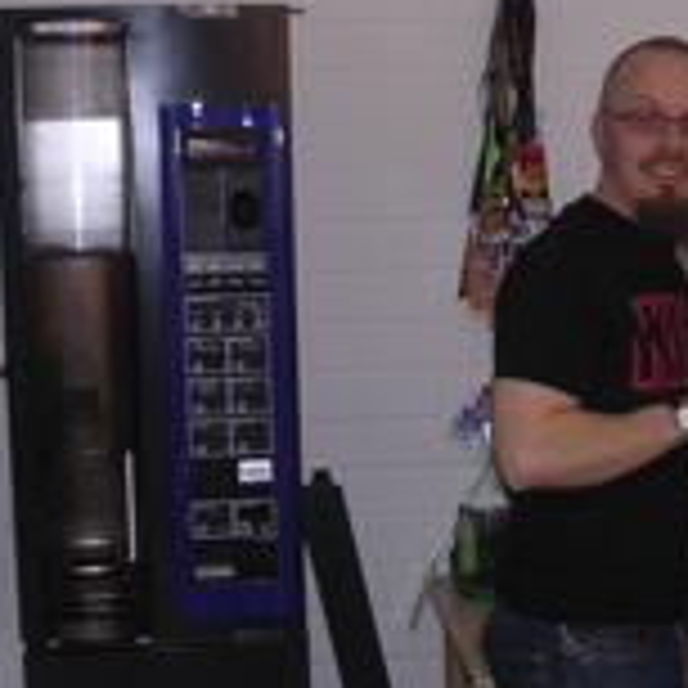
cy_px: 405
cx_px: 603
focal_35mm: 88
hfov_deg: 19.4
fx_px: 1979
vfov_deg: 19.7
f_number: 2.8
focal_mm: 5.8
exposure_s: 1/60.1
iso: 100
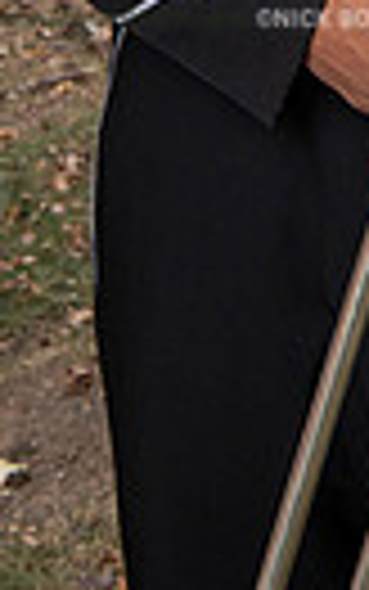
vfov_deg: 12.4
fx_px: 2523
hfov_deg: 8.3
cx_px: 459
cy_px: -414
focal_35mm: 157
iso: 500
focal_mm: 45
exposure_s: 1/100
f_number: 8
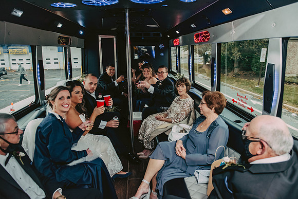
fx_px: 199
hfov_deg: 73.7
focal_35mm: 24
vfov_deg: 53.2
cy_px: 100
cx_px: 149
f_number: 3.2
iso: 2000
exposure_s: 1/250
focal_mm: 24
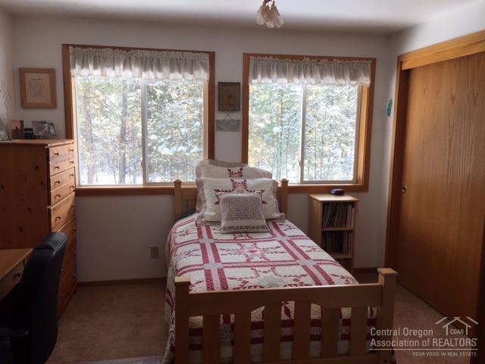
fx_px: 406
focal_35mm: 29
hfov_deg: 61.7
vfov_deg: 48.2
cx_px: 242
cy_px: 182
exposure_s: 1/120
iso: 32
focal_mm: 4.15
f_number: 2.2
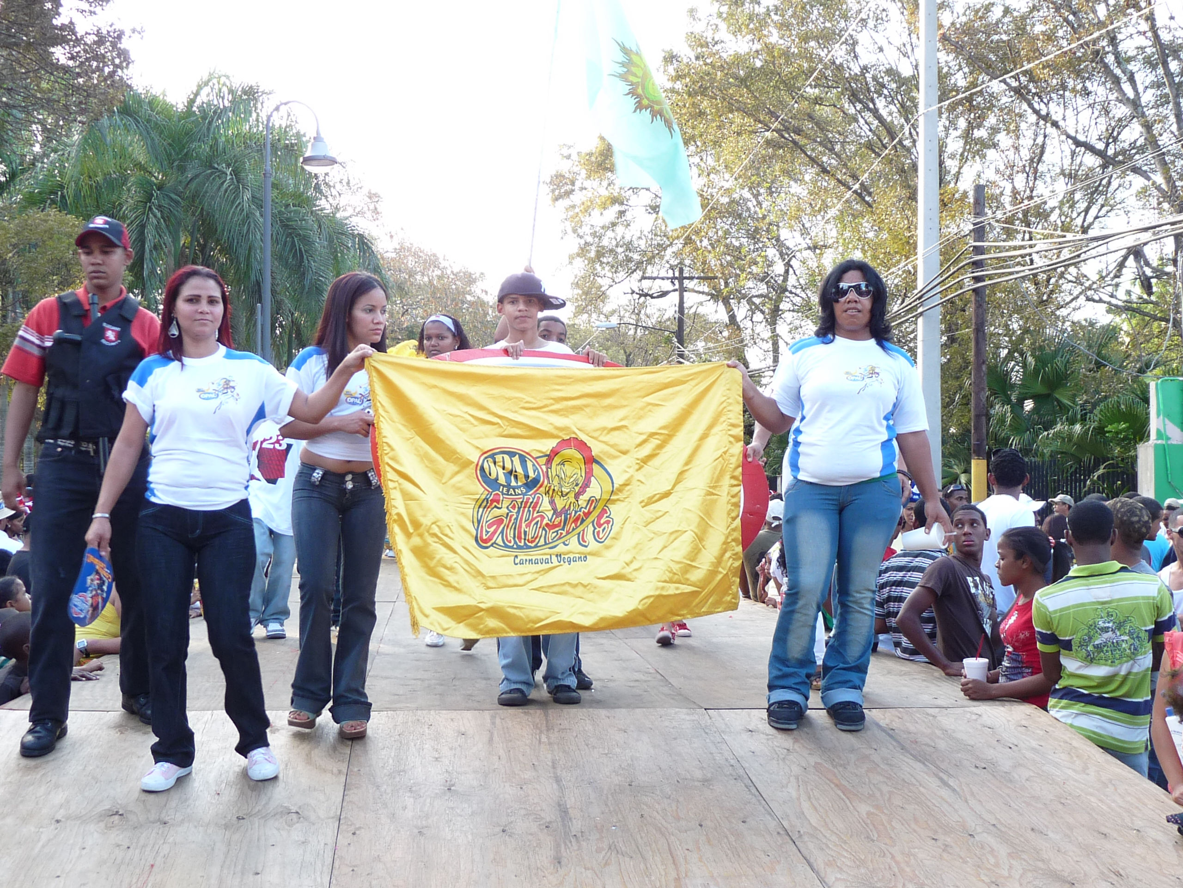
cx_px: 592
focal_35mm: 43
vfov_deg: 33.6
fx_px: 1470
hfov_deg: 43.9
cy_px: 444
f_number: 3
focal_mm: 5.4
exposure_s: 1/80
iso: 100
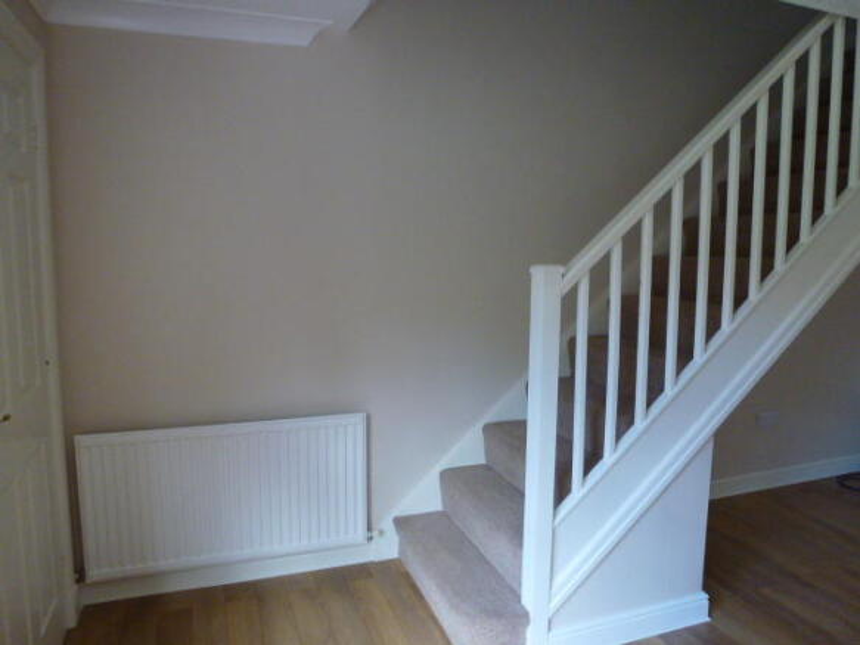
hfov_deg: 71.6
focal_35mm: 24
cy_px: 322
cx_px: 430
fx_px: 596
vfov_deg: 56.8
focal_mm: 4.3
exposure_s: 1/60
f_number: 3.3
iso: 320
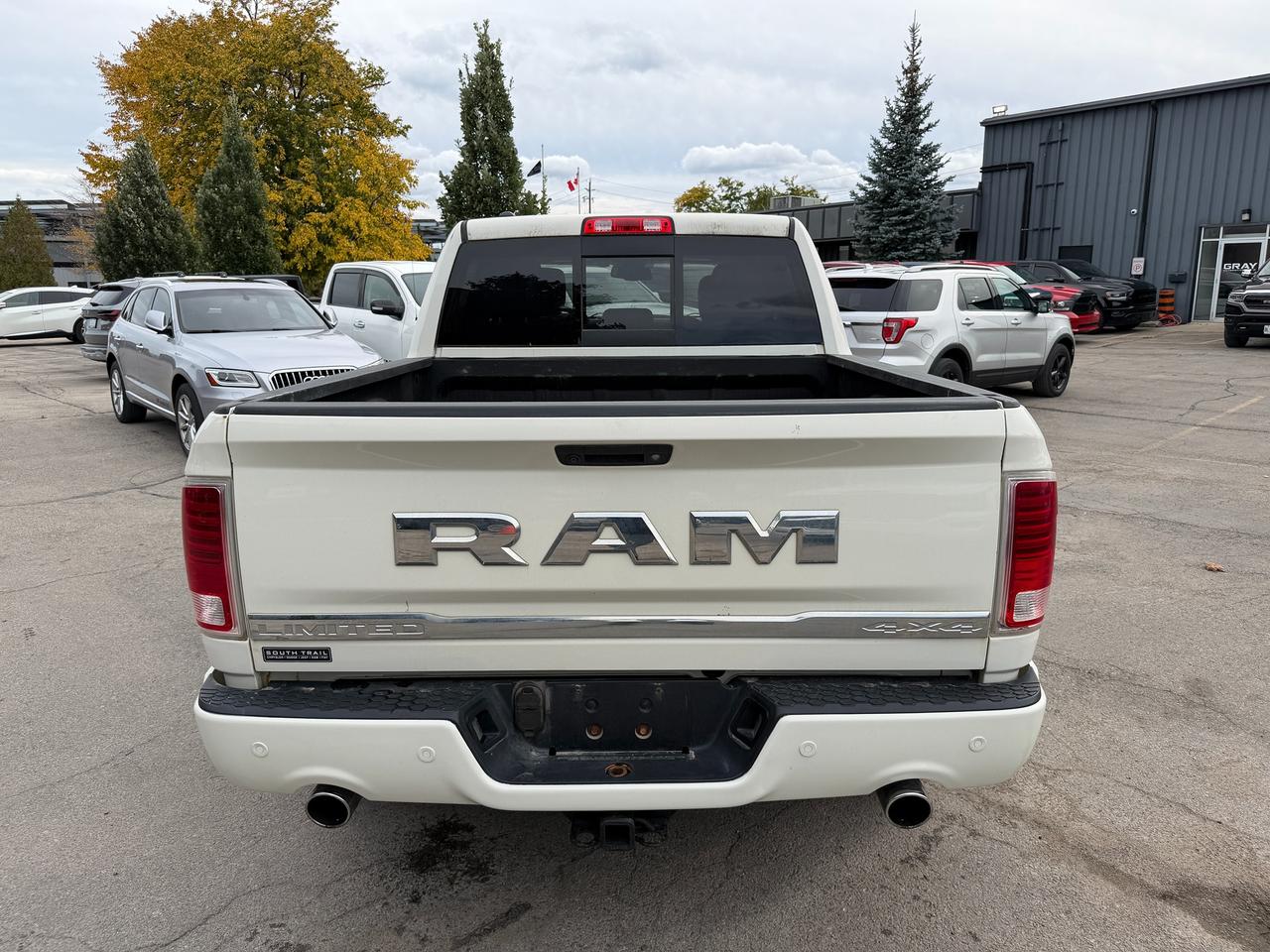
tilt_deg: -11.0
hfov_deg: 71.6
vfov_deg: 56.8
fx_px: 881
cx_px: 635
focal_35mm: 24
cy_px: 476
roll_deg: +0.6
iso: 80
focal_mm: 6.76
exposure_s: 1/2299
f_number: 1.78
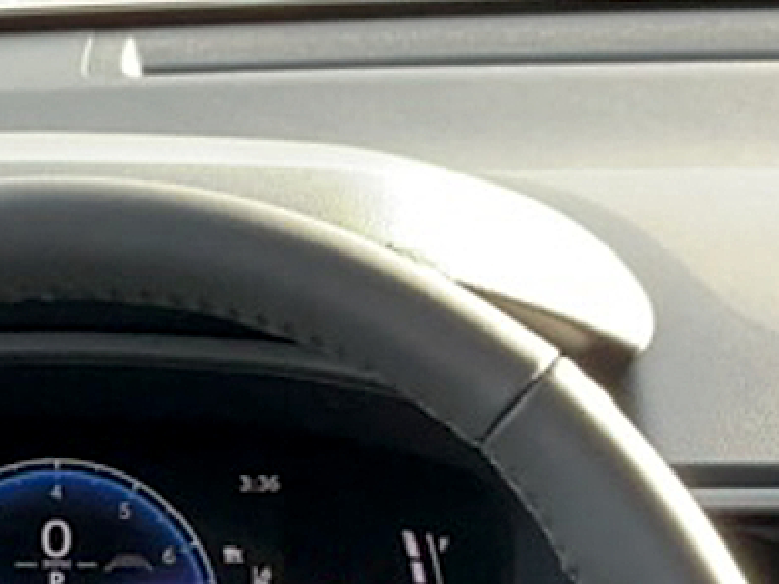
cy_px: 896
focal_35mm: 125
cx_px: 67
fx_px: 2813
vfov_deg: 11.3
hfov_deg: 15.6
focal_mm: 3
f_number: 1.8
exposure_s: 1/100
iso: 64
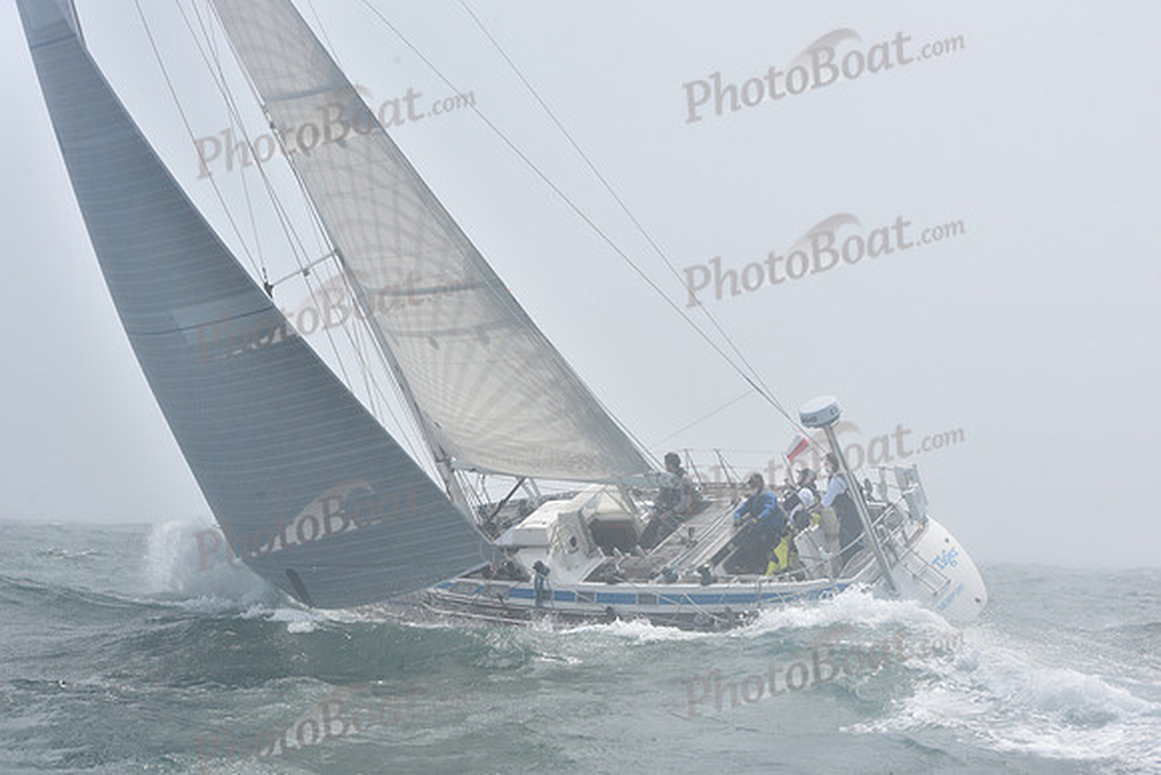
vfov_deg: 19.5
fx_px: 2258
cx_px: 580
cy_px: 388
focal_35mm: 70
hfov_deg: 28.8
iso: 320
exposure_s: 1/800
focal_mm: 70
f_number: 11
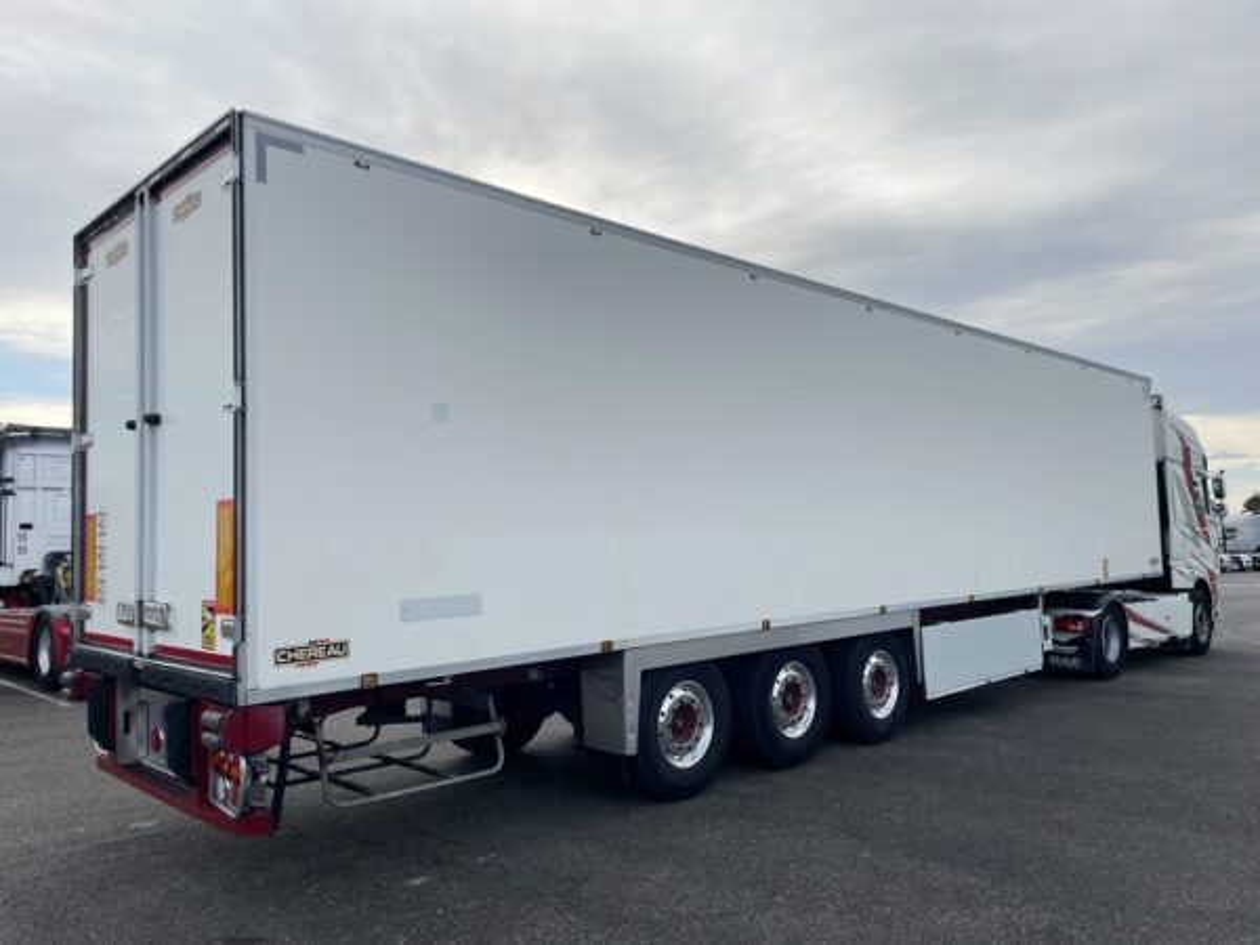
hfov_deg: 67.3
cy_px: 472
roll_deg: +0.9
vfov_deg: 53.1
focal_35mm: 26
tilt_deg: +4.4
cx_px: 630
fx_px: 946
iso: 32
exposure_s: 1/3205
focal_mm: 4.2
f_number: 1.6
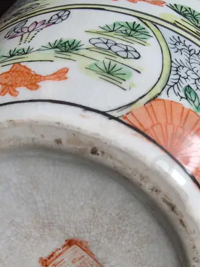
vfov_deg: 28.8
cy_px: 267
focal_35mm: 63
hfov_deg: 23.3
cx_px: 86
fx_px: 486
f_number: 2
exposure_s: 1/100
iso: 100
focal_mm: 2.87
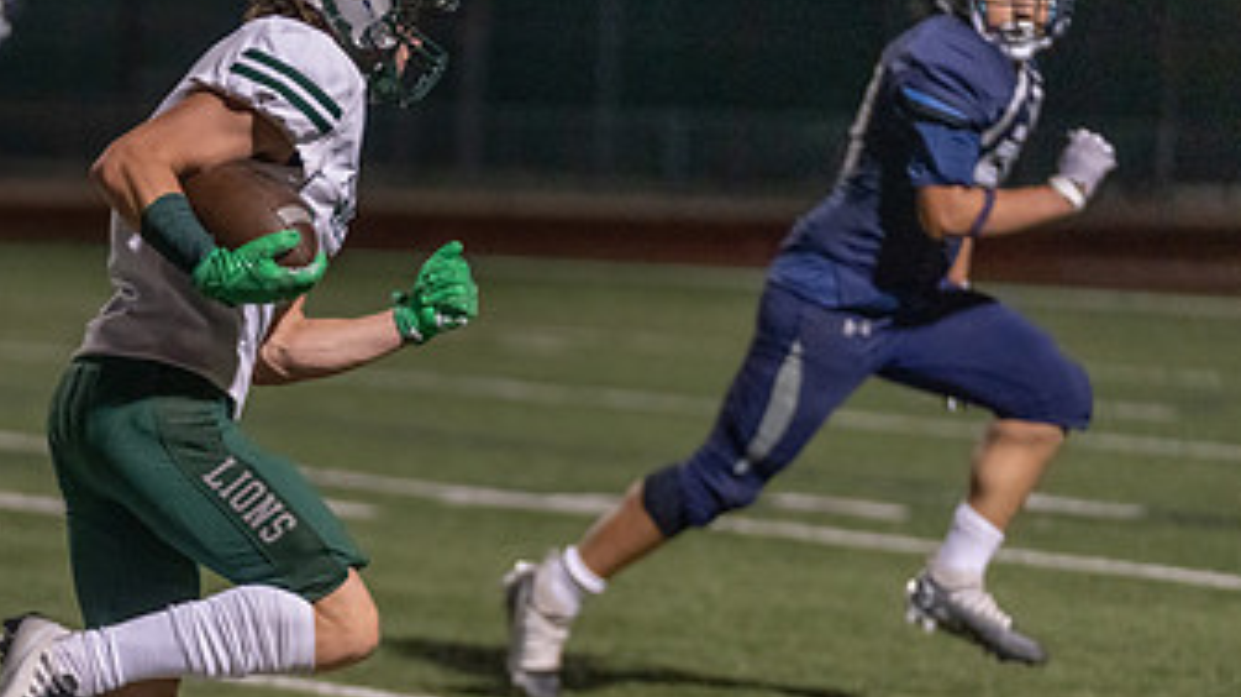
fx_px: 8354
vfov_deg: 4.8
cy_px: 510
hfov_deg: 8.5
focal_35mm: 254
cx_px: 207
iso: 5000
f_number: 2.8
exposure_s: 1/1000
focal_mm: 140
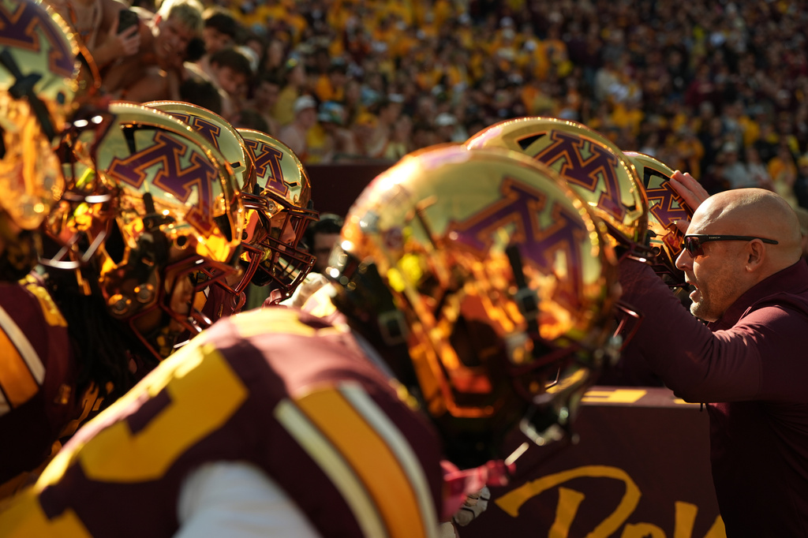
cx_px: 404
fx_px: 1571
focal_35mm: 70
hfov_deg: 28.9
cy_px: 269
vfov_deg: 19.4
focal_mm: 70
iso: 500
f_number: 4
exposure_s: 1/3200
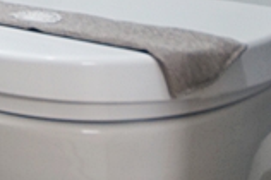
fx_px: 572
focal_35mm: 76
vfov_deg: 15.4
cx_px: -196
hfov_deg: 20.3
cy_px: -142
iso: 400
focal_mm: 10
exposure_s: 1/30
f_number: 4
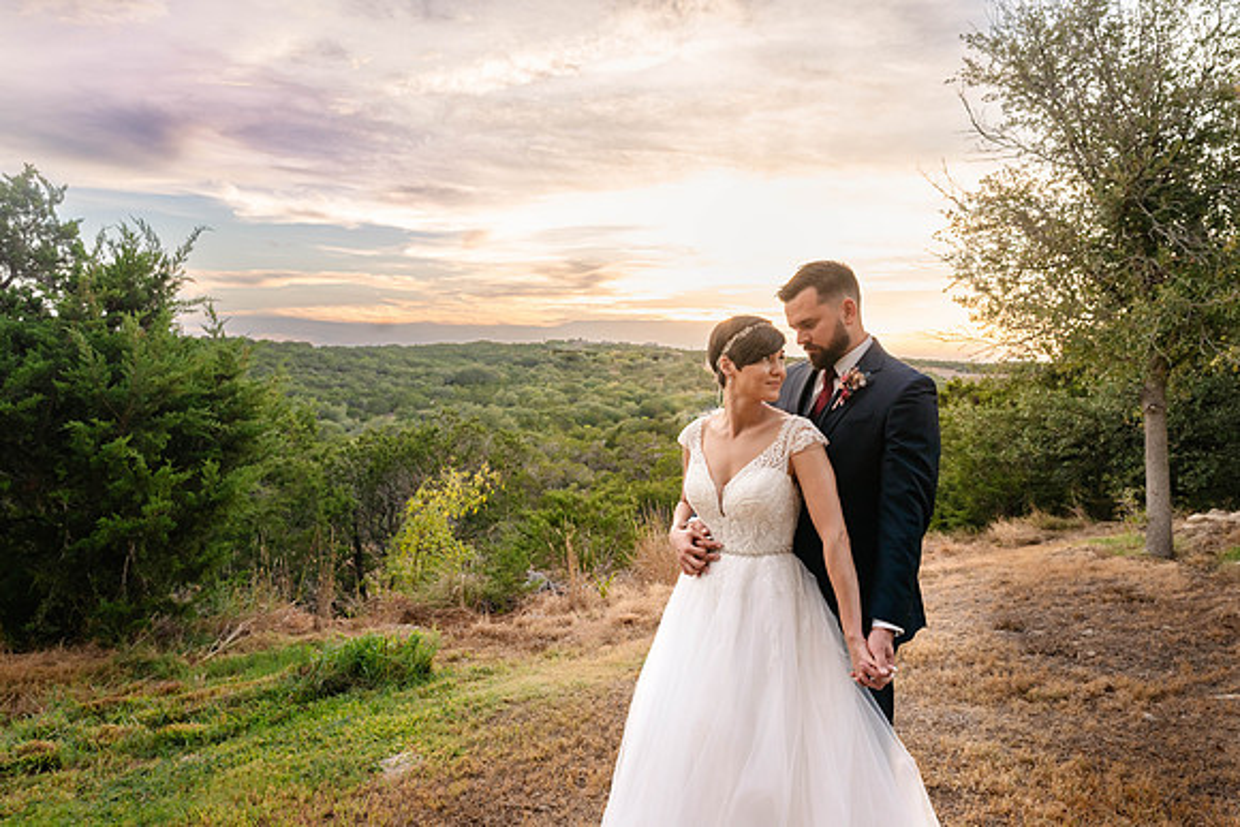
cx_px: 620
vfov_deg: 53.2
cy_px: 414
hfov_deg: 73.7
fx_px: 827
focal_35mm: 24
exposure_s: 1/320
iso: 400
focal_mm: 24
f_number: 5.6
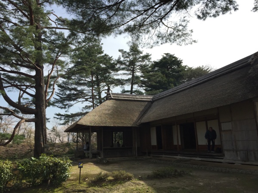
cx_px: 129
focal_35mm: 29
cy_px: 96
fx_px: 216
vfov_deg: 48.2
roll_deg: +1.3
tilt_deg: +10.6
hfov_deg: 61.7
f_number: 2.2
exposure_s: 1/1721
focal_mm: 4.15
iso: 32
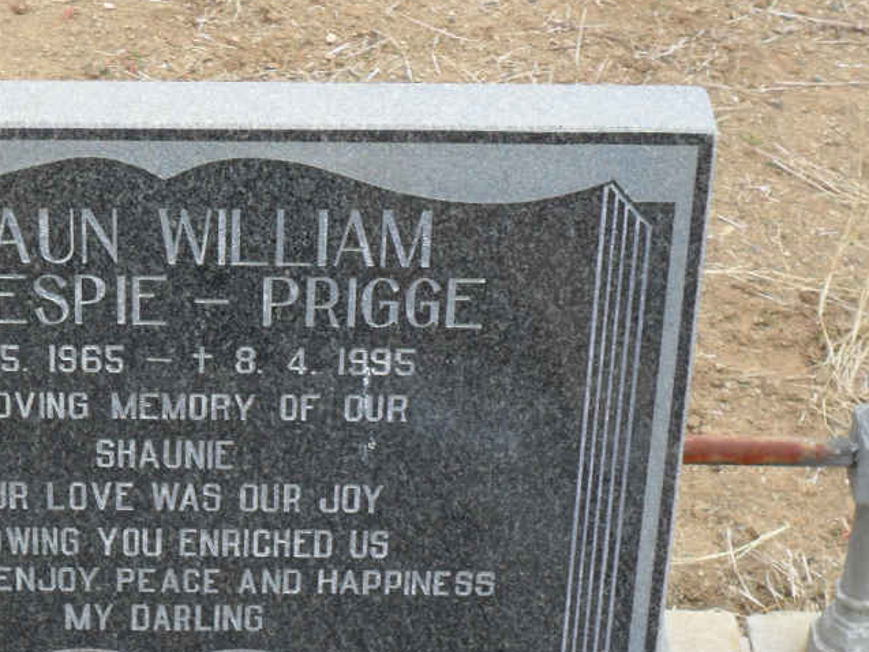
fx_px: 2461
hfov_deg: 19.8
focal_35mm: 98
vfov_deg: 15.0
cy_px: 532
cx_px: 172
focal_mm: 9.3
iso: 100
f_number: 5
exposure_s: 1/125
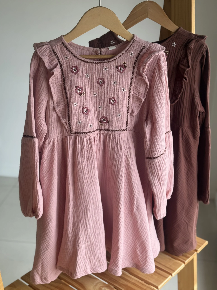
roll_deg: -0.7
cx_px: 108
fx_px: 401
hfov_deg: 30.3
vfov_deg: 39.7
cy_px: 145
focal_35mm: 48
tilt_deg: -22.7
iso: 64
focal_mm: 6.76
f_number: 1.78
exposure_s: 1/206
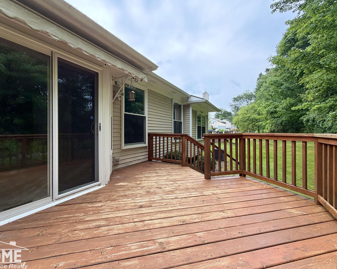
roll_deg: +0.8
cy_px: 132
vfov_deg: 84.0
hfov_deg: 96.6
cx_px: 156
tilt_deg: -0.2
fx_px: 150
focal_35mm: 15
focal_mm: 2.22
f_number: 2.2
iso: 50
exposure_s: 1/133
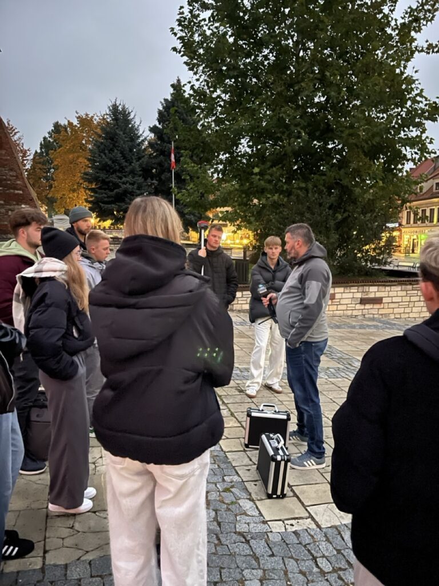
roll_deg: +1.1
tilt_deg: -7.9
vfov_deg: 67.3
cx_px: 220
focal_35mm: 26
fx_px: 440
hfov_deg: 53.1
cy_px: 293
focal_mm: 5.1
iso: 1600
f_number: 1.6
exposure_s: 1/9
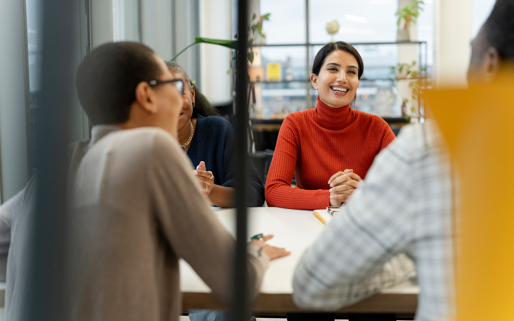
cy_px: 155
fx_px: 714
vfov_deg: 25.3
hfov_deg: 39.6
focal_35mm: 51
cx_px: 257
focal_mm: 50
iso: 1600
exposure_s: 1/320
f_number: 2.2
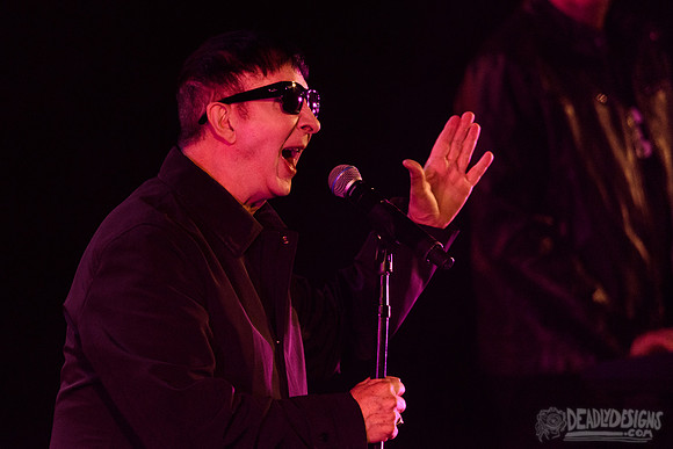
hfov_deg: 2.8
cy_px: 169
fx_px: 14001
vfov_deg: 1.8
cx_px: 281
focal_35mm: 749
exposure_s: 1/200
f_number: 6.3
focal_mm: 600
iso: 4000
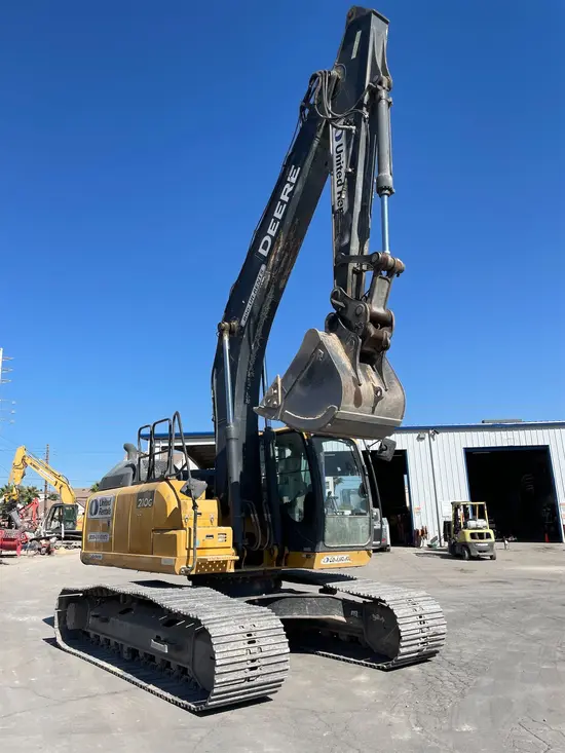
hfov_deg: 53.1
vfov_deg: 67.3
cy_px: 376
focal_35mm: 26
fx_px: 566
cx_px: 282
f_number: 1.6
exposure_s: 1/3861
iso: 32
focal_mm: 4.2
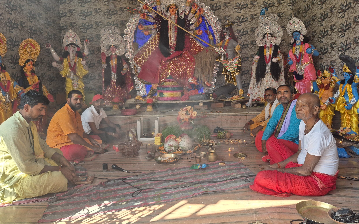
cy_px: 92
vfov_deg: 49.0
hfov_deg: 72.6
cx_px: 178
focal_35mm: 25
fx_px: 245
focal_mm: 5.4
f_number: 1.8
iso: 80
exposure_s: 1/180
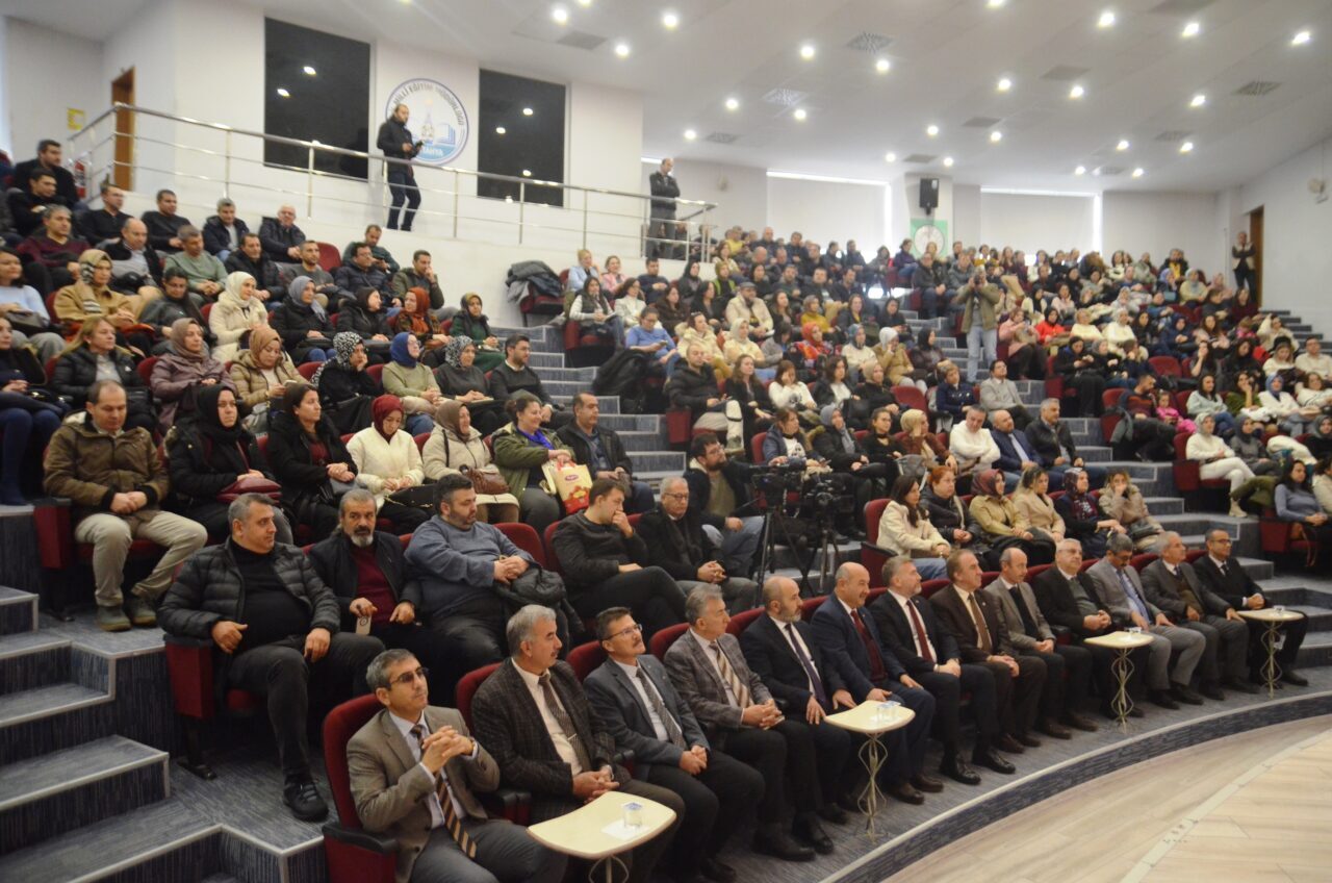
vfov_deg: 28.0
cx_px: 666
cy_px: 442
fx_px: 1772
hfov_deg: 41.2
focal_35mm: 48
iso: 1600
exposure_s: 1/125
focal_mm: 32
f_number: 2.8
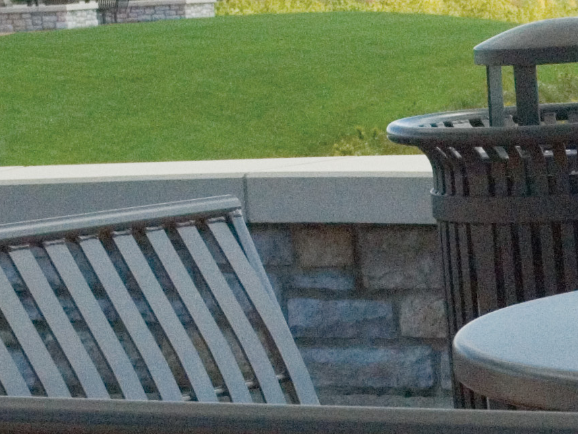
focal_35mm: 176
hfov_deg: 10.7
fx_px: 2942
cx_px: 947
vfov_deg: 8.3
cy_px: 590
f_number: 8
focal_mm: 27
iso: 500
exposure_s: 1/350
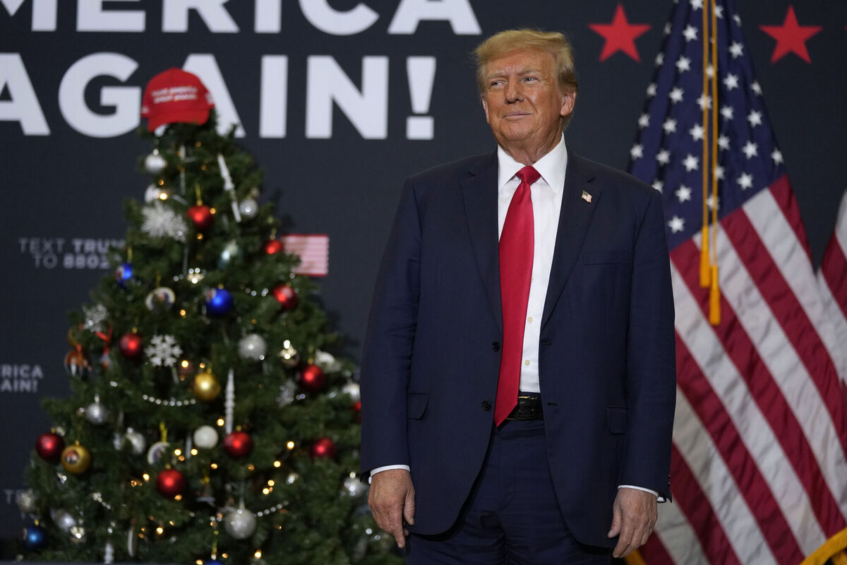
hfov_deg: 18.9
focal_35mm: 108
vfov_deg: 12.7
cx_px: 424
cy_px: 282
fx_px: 2541
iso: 1600
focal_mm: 108
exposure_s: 1/500
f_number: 2.8
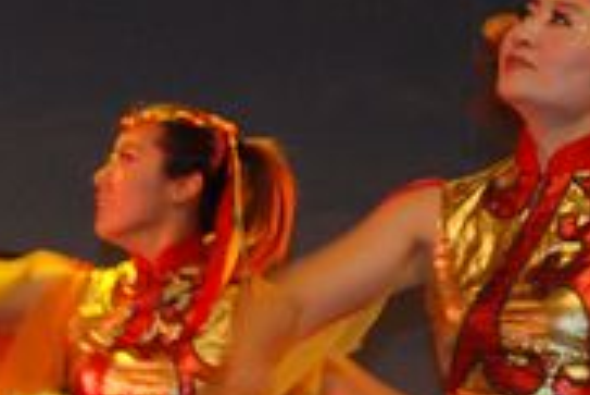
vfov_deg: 3.7
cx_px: 466
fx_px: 6118
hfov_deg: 5.5
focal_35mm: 373
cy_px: 170
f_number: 5
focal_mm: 50
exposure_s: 1/60
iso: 250
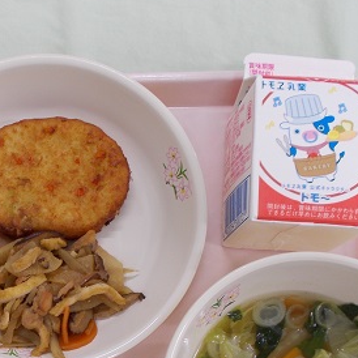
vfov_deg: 28.5
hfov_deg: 28.7
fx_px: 679
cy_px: 319
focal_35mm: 58
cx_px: 55
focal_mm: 4.6
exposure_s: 1/30
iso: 80
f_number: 3.2
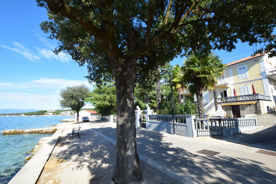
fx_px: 115
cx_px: 138
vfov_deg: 77.3
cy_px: 92
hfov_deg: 100.4
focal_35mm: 15
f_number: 10
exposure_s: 1/250
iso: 400
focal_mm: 10
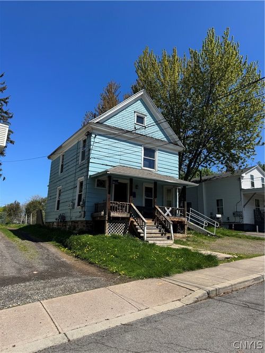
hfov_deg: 56.8
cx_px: 132
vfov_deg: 71.6
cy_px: 176
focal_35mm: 24
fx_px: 245
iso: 80
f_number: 1.78
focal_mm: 6.76
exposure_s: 1/4049
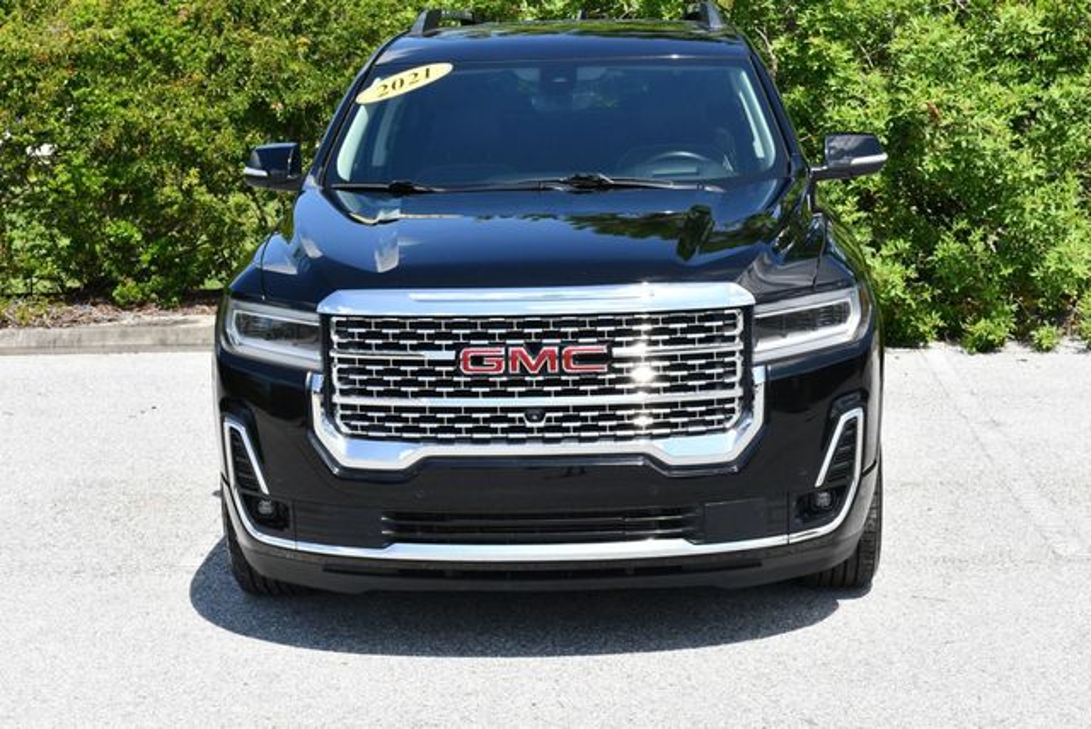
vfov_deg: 21.3
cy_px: 364
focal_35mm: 64
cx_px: 546
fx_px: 1941
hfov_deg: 31.4
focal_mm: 32
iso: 180
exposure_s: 1/250
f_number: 8
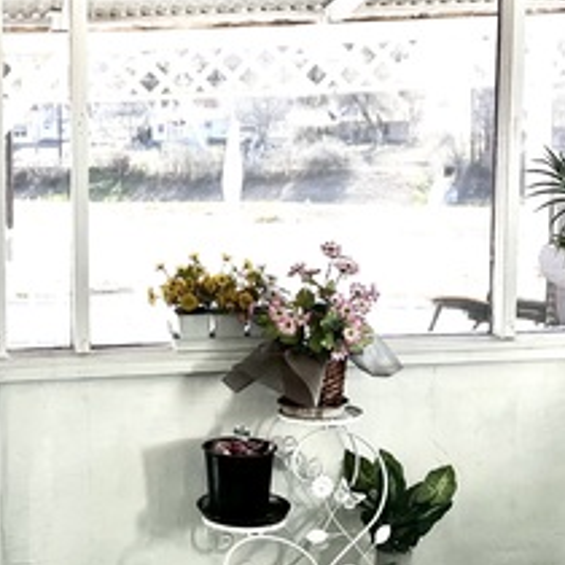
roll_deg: +0.8
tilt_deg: -6.9
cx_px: 145
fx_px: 1293
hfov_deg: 24.4
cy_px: 194
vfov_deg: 24.5
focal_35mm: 70
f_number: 1.6
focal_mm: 5.1
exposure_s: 1/122
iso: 32
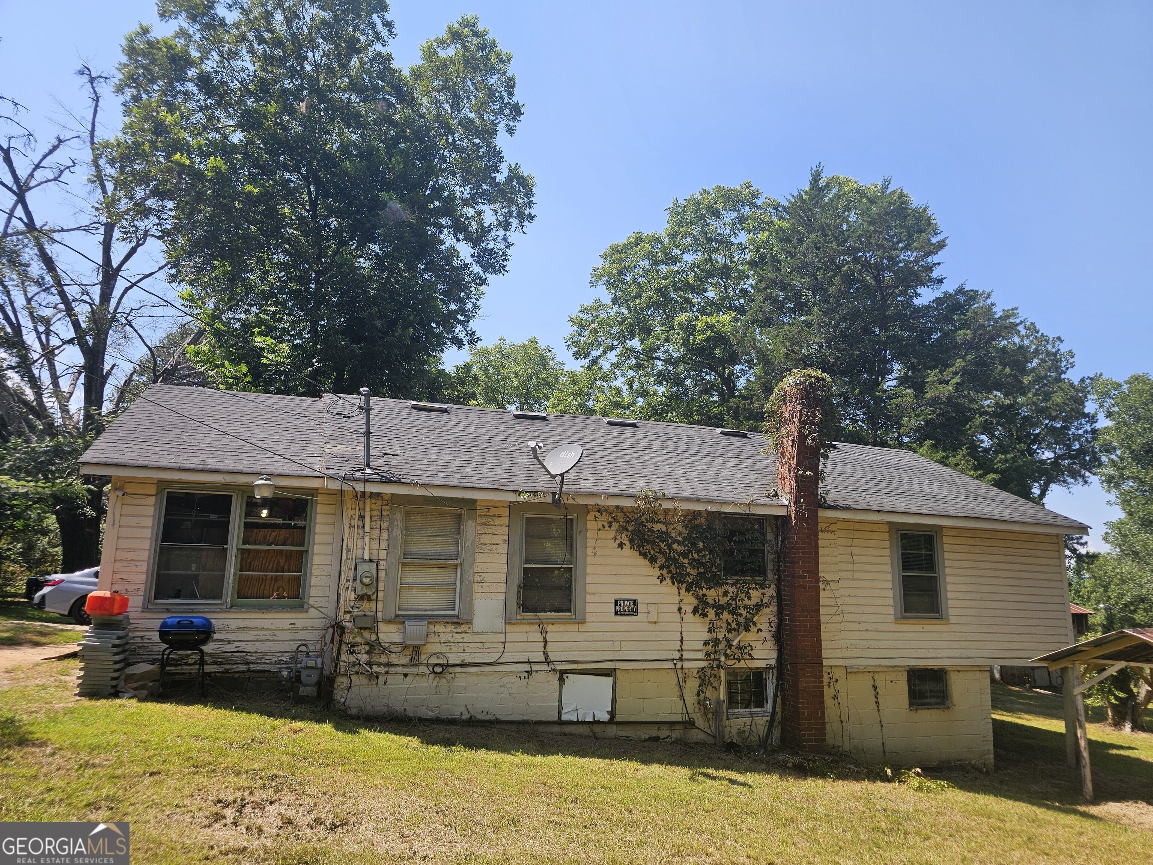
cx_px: 576
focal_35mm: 23
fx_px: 766
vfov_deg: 58.9
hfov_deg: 73.9
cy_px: 432
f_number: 1.7
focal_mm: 6.3
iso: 10
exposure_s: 1/480
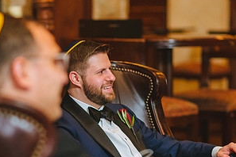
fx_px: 1088
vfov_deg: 8.3
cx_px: 107
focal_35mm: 166
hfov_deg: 12.4
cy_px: 104
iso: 1600
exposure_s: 1/160
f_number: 2
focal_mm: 85
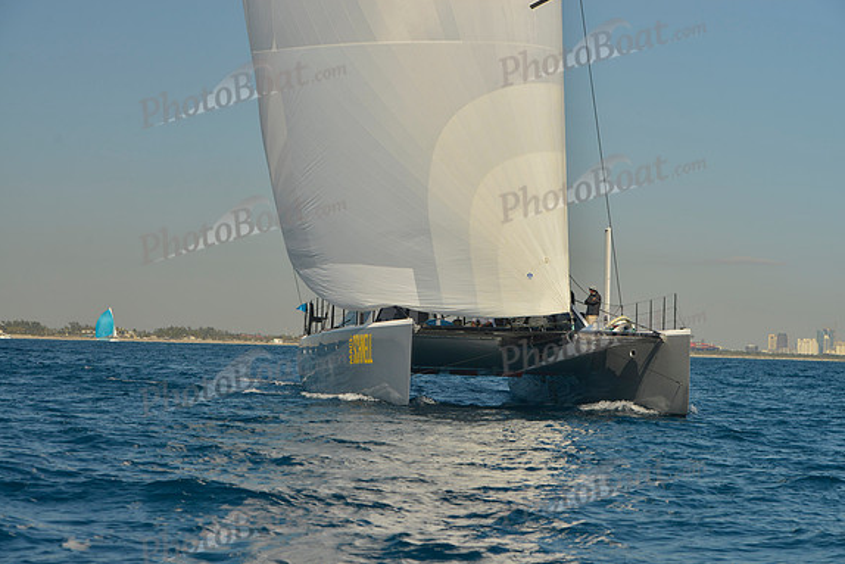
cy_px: 282
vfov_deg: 14.3
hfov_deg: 21.2
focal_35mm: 96
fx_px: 2254
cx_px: 424
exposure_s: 1/640
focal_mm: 95
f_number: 9
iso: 200
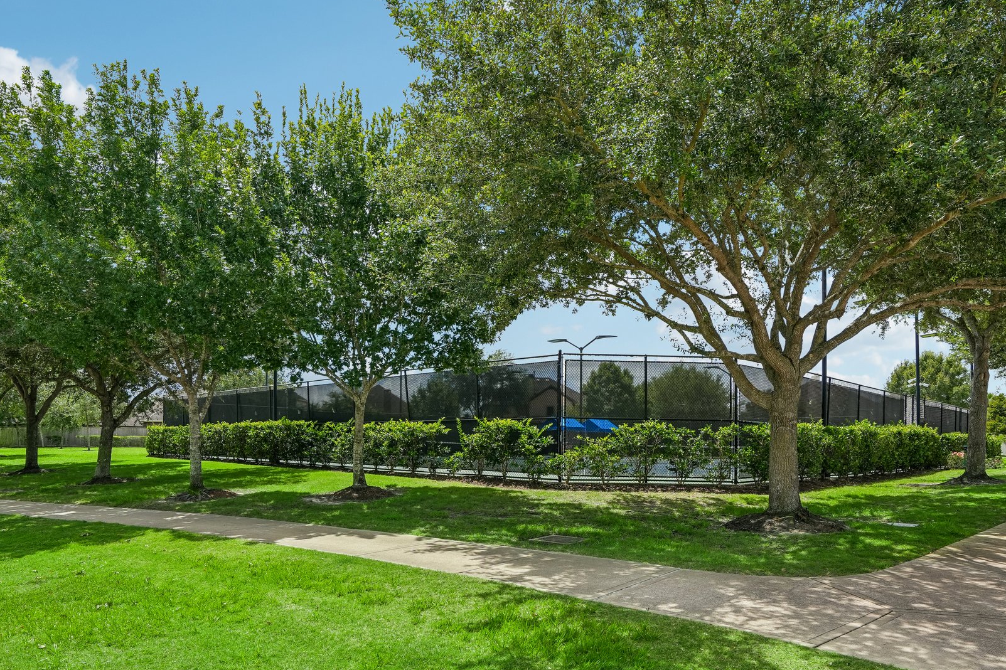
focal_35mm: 23
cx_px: 488
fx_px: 643
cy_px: 374
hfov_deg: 76.1
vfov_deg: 55.0
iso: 400
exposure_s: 1/750
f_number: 8
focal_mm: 18
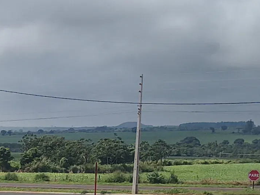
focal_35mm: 139
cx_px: -196
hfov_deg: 13.0
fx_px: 1044
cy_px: 271
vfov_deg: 10.4
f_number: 1.8
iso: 101
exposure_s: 1/3367
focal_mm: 5.56
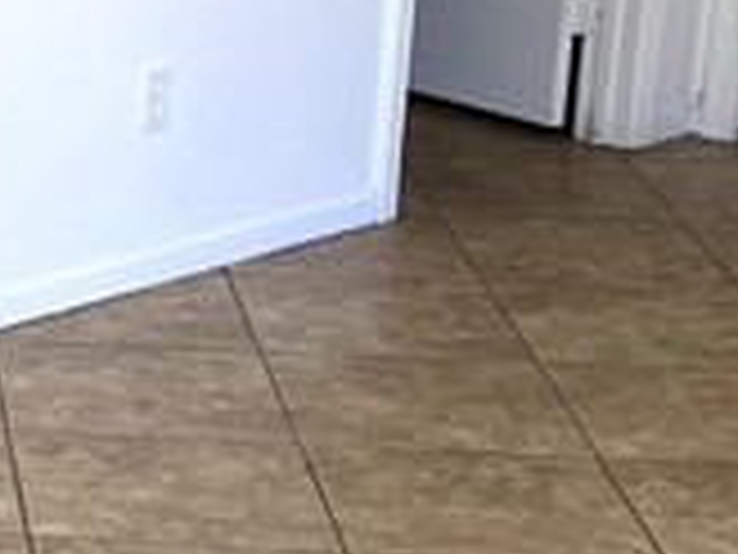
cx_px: -630
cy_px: 194
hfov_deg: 11.3
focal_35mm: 162
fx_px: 3454
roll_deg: -1.1
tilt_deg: -16.0
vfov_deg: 9.2
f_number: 1.8
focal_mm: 4.25
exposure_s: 1/120
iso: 32
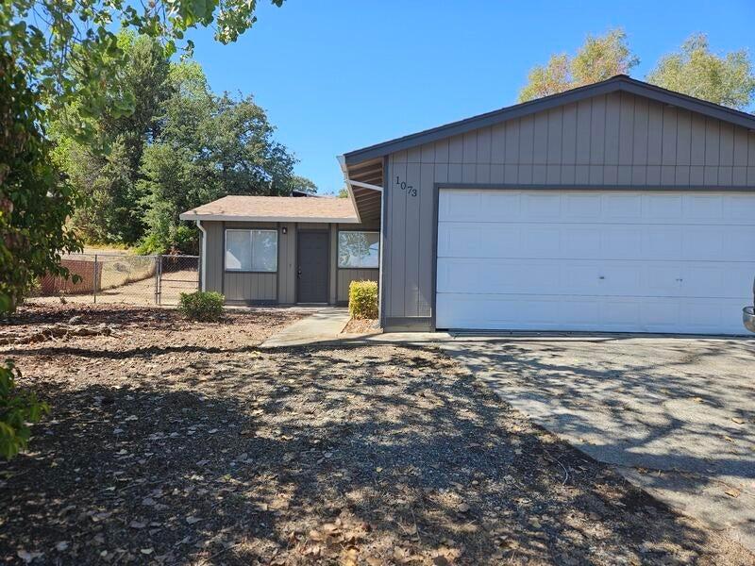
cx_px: 378
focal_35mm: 23
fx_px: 502
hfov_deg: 73.9
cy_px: 283
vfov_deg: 58.9
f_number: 1.8
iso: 25
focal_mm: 5.4
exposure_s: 1/845
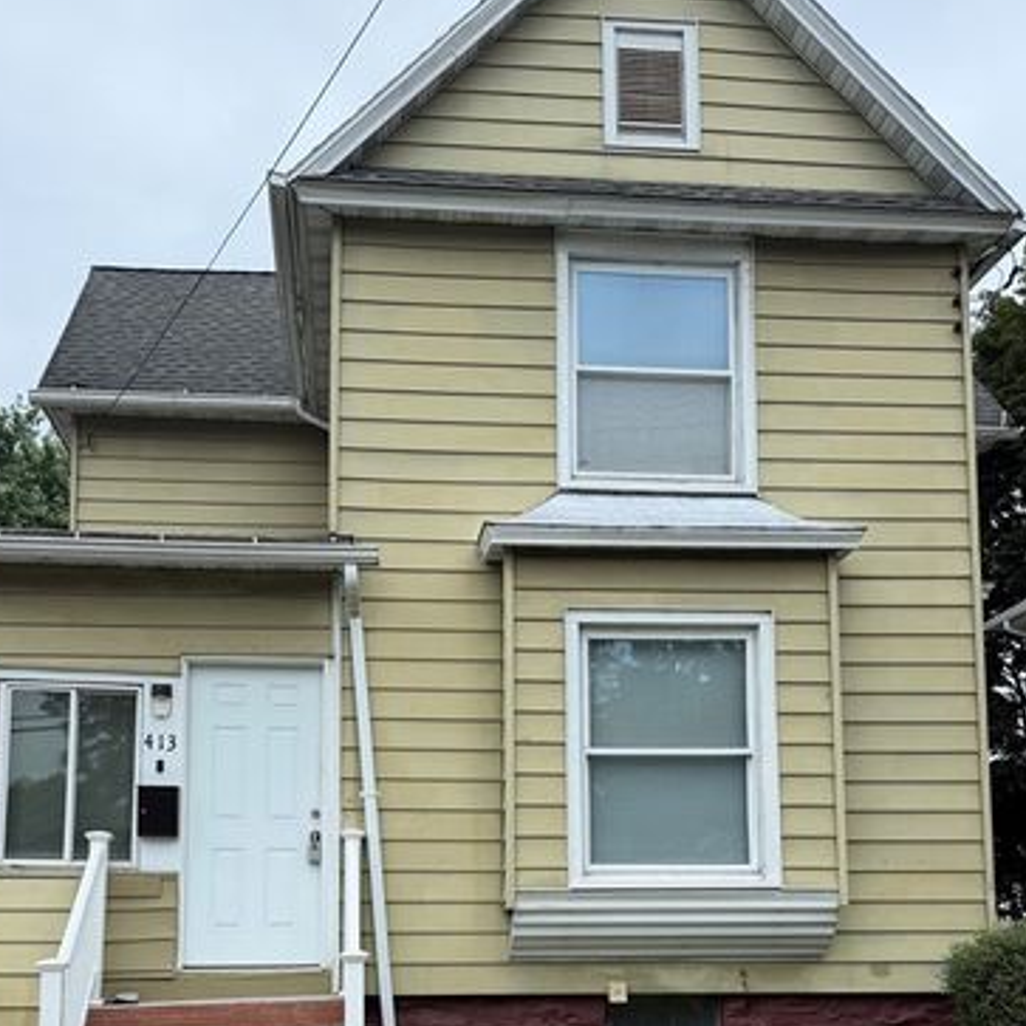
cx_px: 483
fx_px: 1308
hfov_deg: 42.8
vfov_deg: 41.2
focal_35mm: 39
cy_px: 807
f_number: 1.78
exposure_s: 1/1046
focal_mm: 6.76
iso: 80
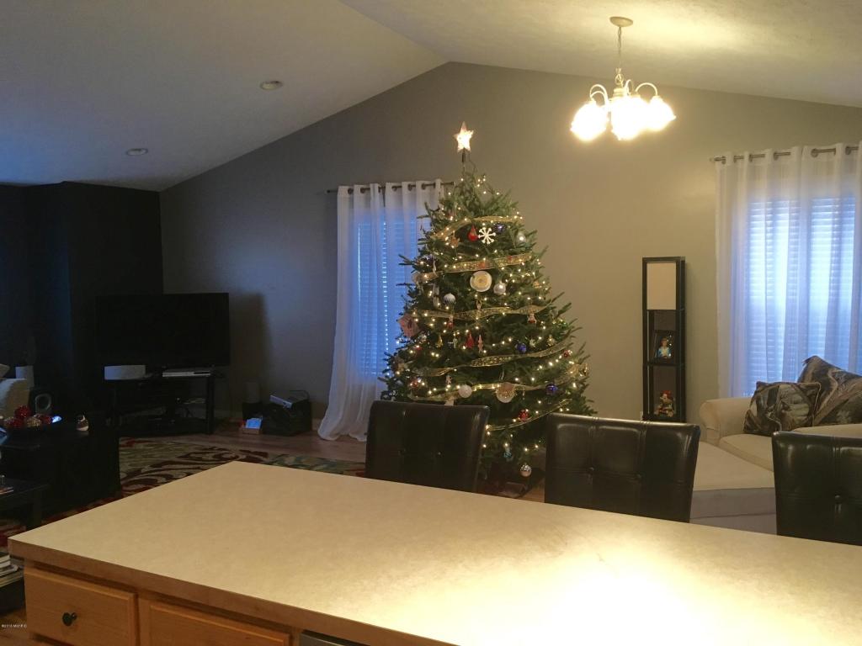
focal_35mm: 29
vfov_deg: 48.2
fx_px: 722
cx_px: 431
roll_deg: +1.3
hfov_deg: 61.7
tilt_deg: -4.5
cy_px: 323
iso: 125
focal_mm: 4.15
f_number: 2.2
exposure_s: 1/30
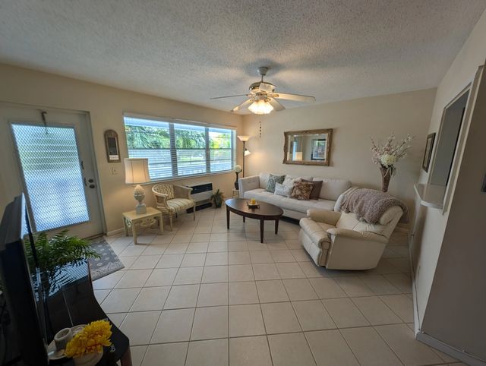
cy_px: 183
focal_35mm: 12
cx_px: 243
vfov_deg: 94.6
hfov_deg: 110.5
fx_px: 169
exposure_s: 1/220
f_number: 1.95
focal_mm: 2.23
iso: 43
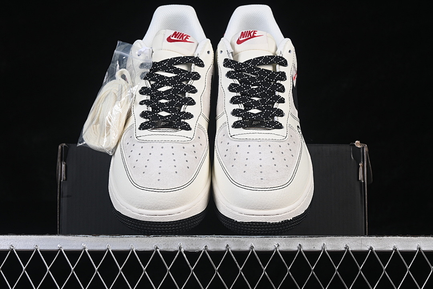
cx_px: 216
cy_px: 144
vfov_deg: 18.2
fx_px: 902
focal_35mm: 75
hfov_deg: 27.0
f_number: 8
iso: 160
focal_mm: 50
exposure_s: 1/80
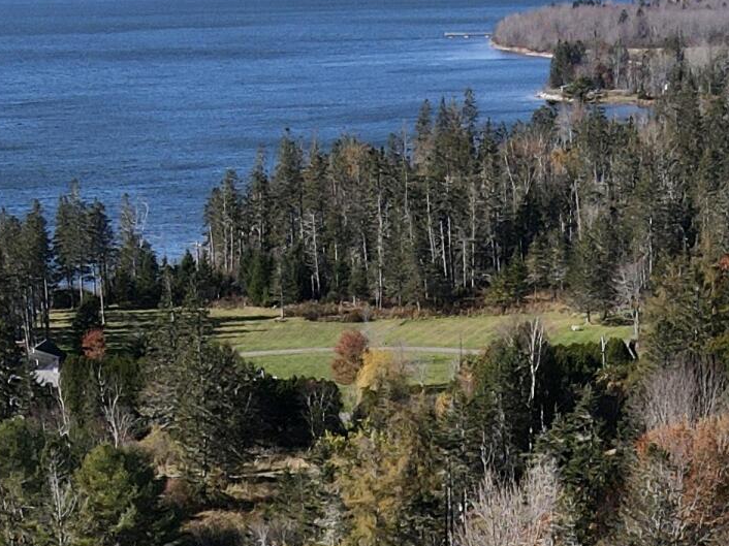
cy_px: 864
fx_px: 2147
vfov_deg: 13.5
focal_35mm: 102
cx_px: 546
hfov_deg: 19.1
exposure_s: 1/640
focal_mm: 4.5
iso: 100
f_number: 2.8
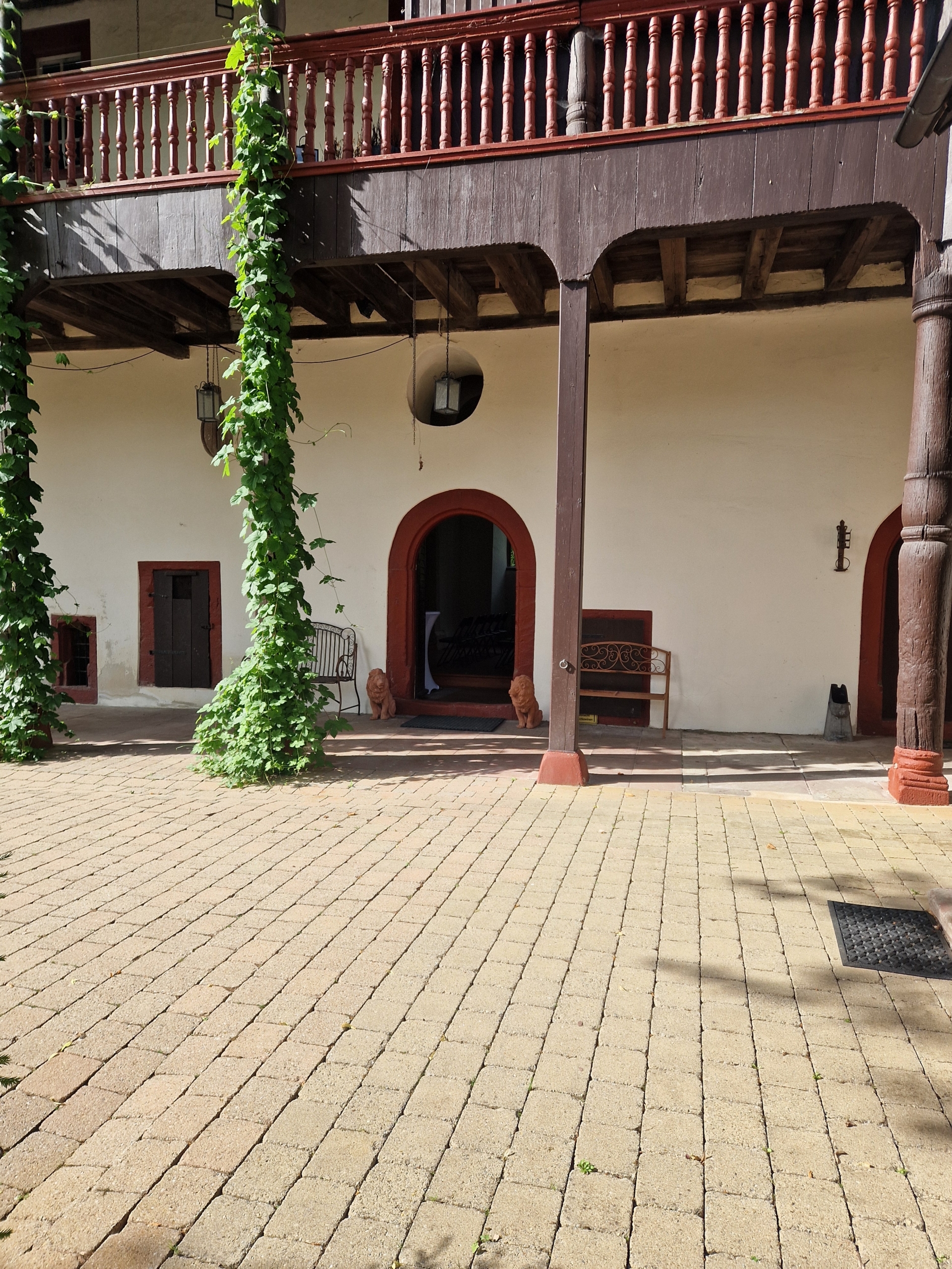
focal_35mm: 23
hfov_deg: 58.9
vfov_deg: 73.9
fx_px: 843
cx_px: 476
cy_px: 634
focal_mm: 5.4
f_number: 1.8
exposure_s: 1/832
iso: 50
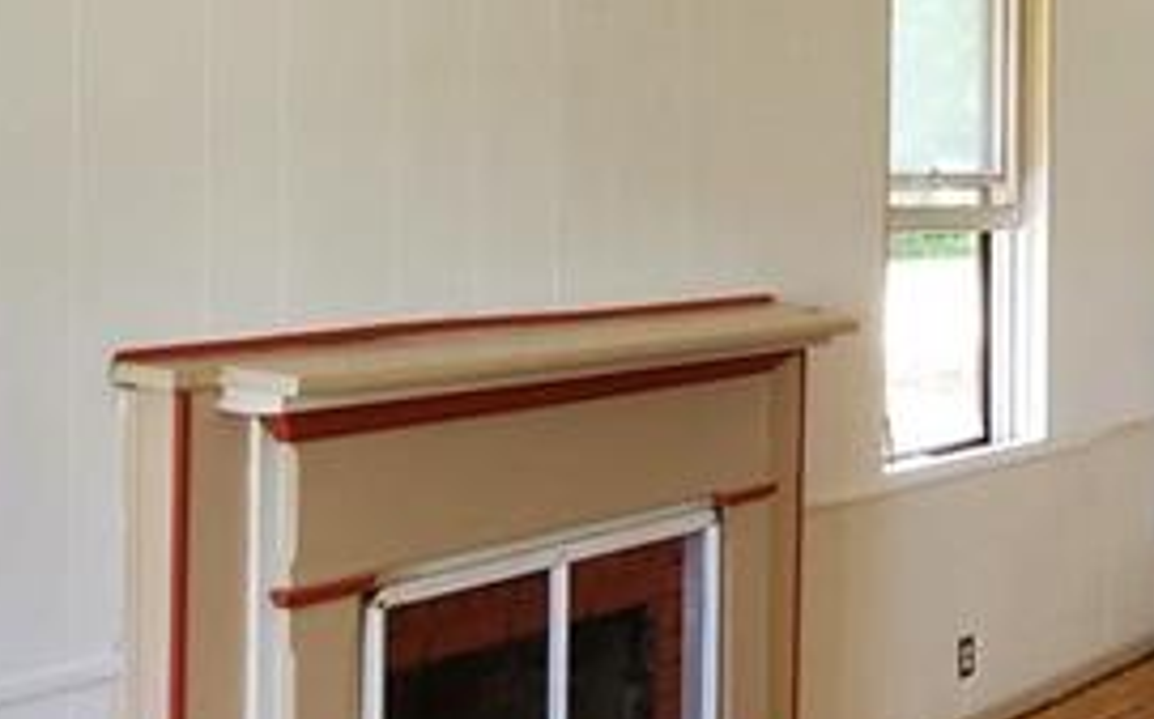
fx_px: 1917
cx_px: 1201
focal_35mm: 61
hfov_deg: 30.7
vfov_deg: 21.1
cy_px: 200
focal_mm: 1.8
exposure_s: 1/59
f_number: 2.2
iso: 160
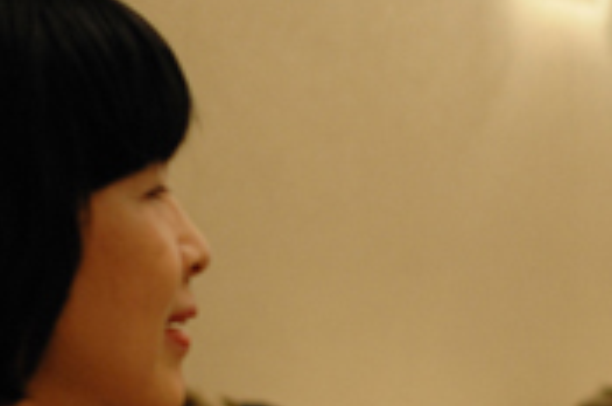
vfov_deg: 10.4
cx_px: 626
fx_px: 2172
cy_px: 536
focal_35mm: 128
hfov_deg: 15.7
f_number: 2.8
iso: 900
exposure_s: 1/100
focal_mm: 35
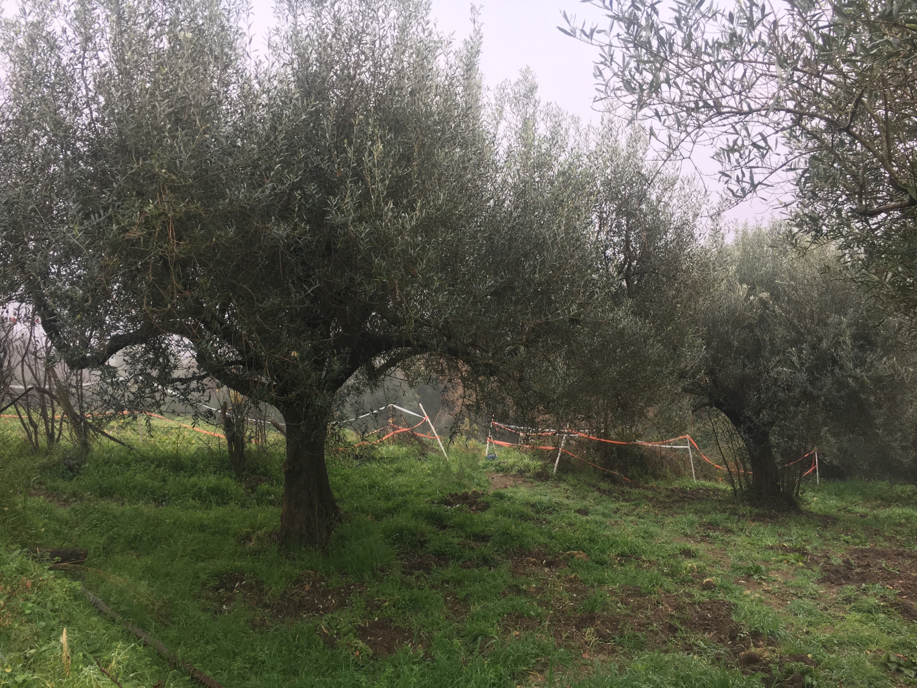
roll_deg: +2.5
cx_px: 458
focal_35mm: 29
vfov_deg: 48.2
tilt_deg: -7.2
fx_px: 768
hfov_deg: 61.7
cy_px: 344
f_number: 2.2
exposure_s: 1/100
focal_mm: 4.15
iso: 32
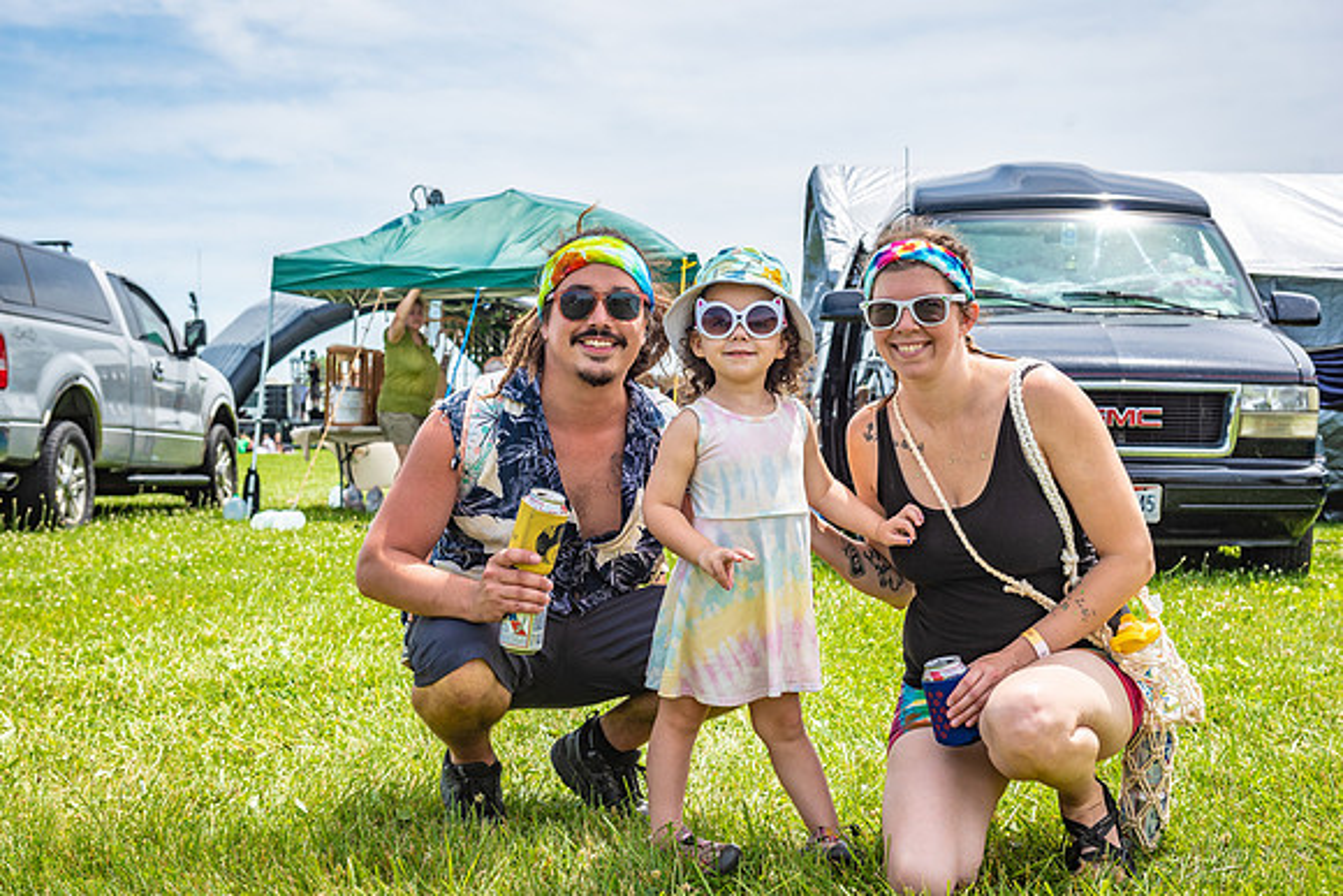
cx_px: 672
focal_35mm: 52
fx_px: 1940
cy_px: 448
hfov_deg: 38.2
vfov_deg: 26.0
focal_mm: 52
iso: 100
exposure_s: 1/250
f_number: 7.1
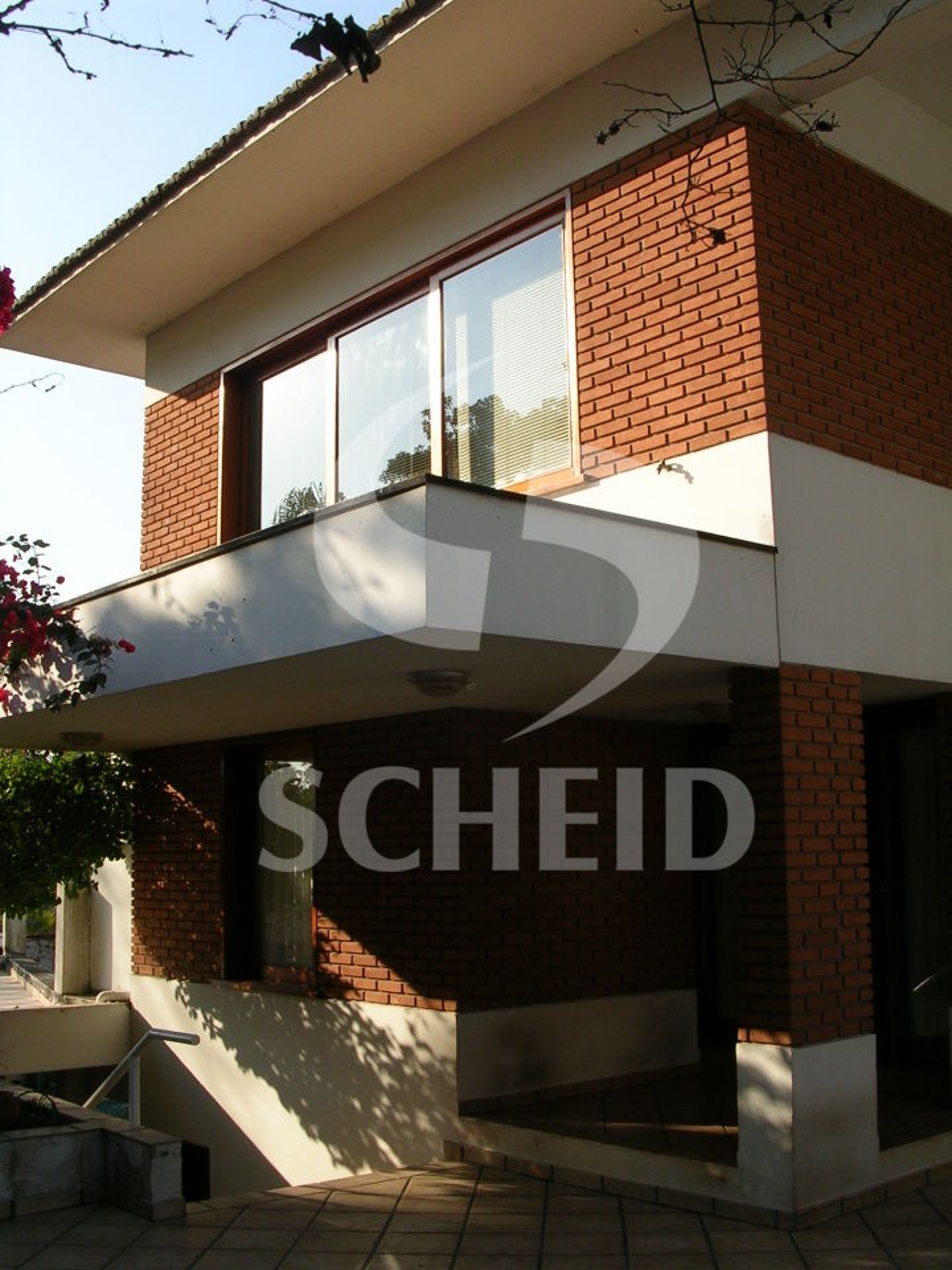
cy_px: 635
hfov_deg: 37.7
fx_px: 1393
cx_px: 476
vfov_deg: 49.0
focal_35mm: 38
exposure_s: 1/146
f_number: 5.6
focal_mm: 5.8
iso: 50
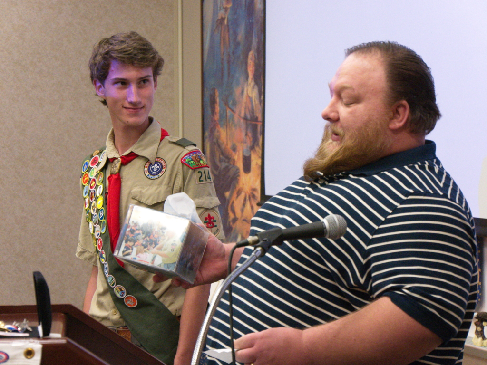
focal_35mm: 122
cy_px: 182
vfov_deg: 12.1
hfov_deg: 16.1
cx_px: 244
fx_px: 1716
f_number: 5.2
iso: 3200
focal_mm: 61
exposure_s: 1/80
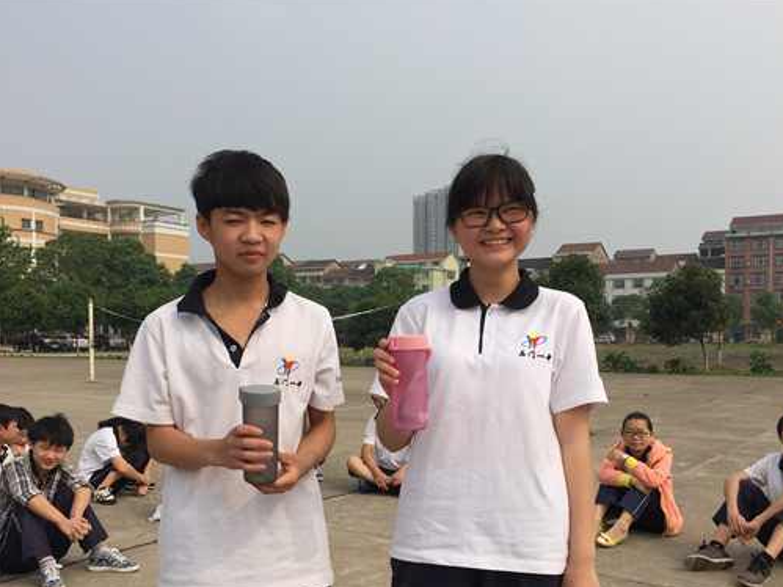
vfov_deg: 39.4
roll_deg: -2.8
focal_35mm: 36
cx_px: 357
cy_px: 356
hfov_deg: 51.3
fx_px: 814
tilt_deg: -1.9
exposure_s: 1/3968
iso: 32
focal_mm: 4.15
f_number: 2.2
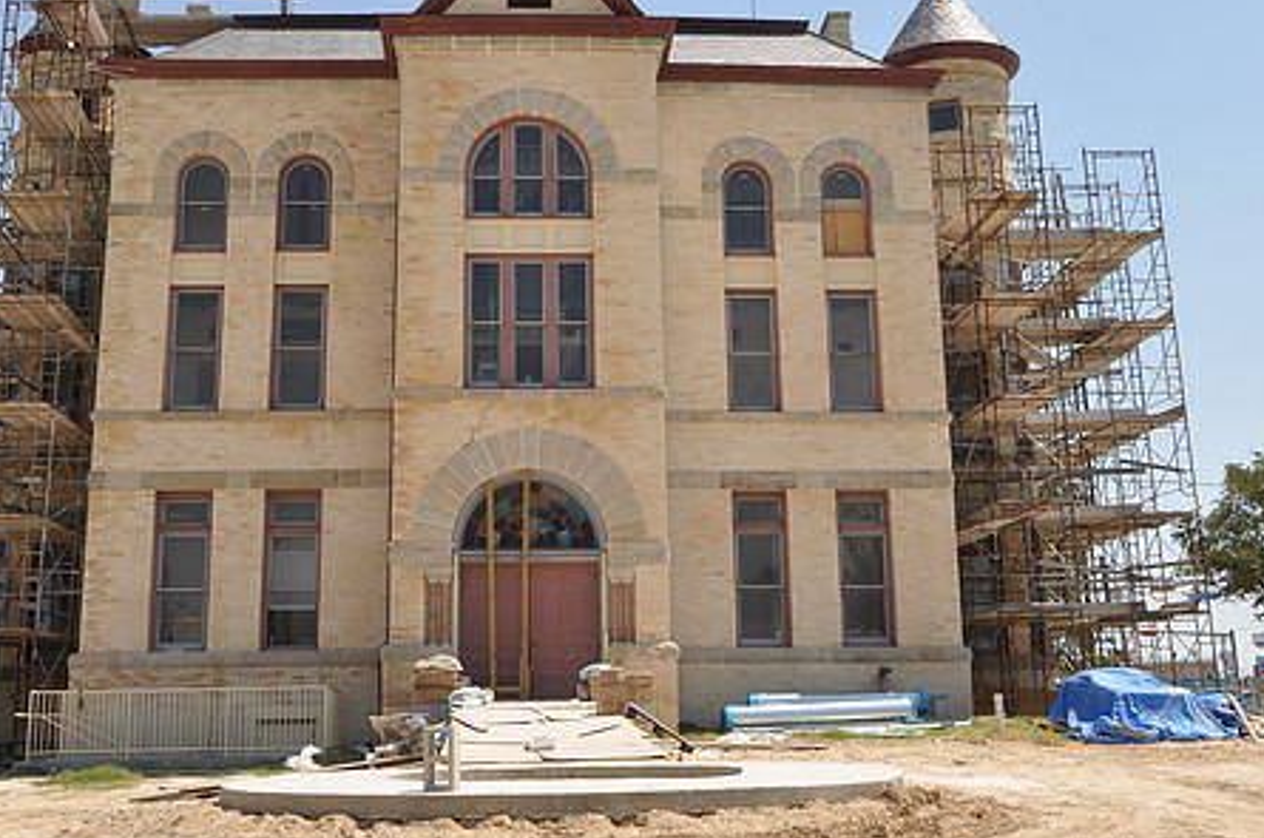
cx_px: 616
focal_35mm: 43
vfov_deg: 31.0
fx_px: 1507
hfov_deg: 45.5
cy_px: 331
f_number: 11
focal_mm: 22
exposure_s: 1/125
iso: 200
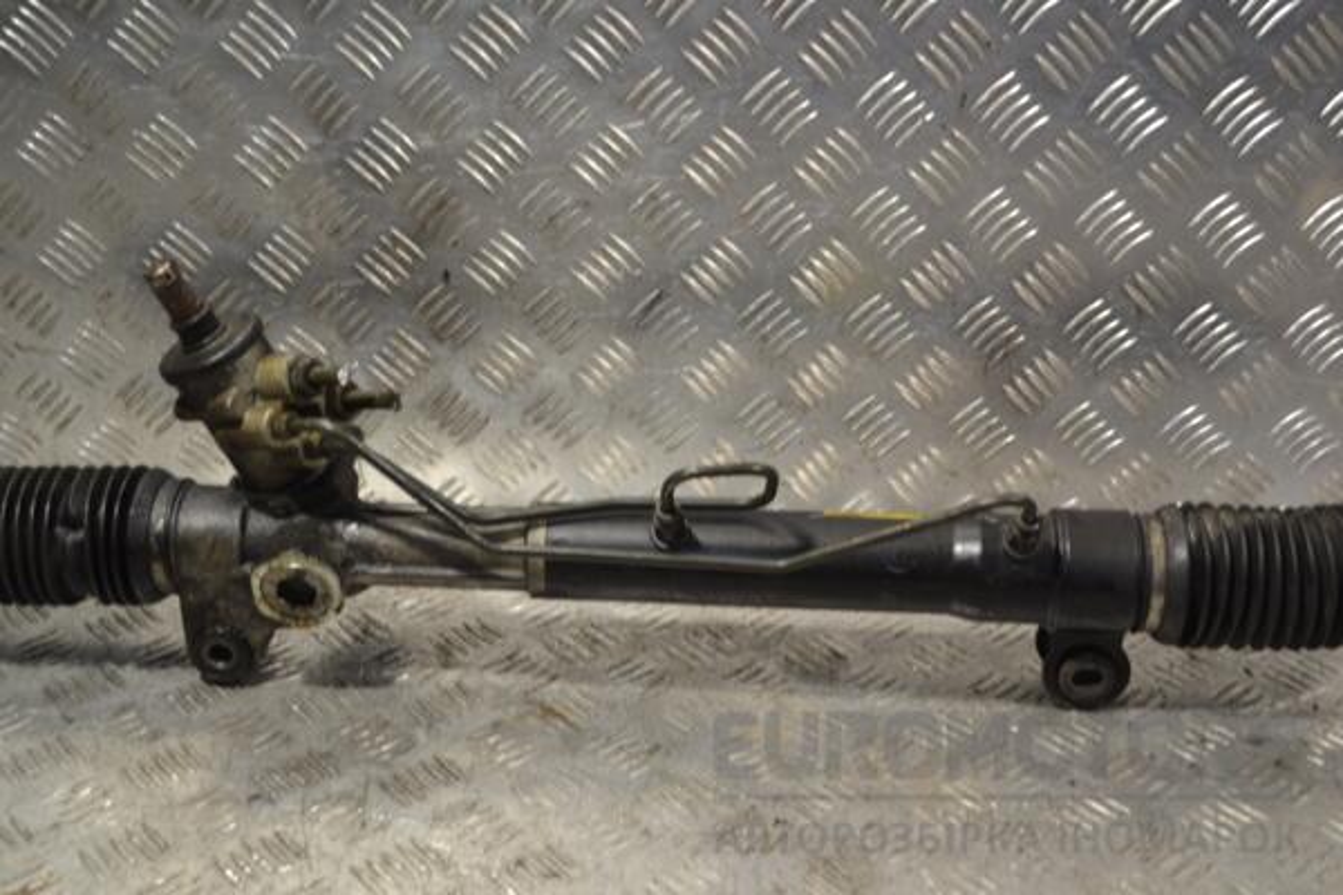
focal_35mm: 48
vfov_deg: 28.1
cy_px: 448
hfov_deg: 41.1
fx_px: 1791
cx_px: 672
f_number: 4.8
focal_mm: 32
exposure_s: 1/30
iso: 160
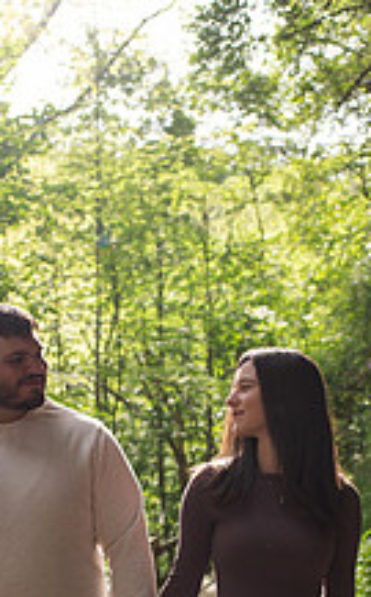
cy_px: 506
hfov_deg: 17.5
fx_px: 1201
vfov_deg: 27.1
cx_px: 150
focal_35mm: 74
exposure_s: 1/400
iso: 100
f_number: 3.5
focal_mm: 35
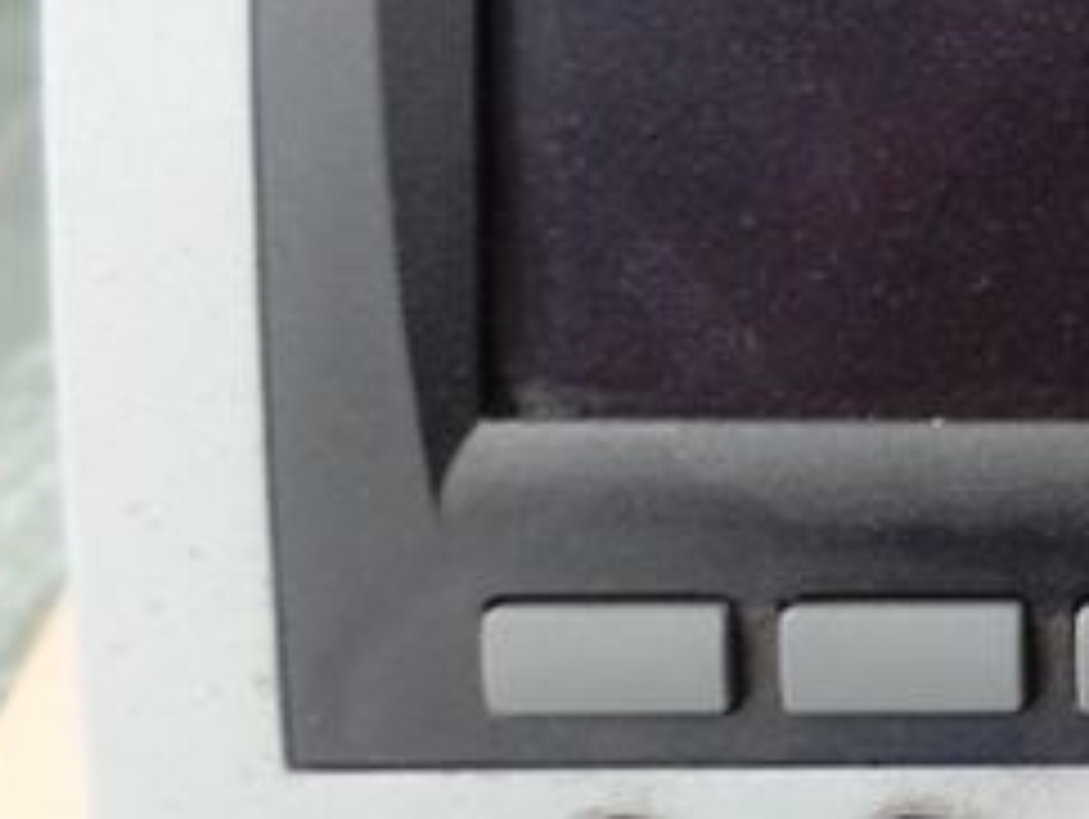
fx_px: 2393
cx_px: 1663
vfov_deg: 19.2
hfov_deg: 21.3
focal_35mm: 76
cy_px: 158
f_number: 2.8
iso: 100
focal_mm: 4.1
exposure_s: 1/30
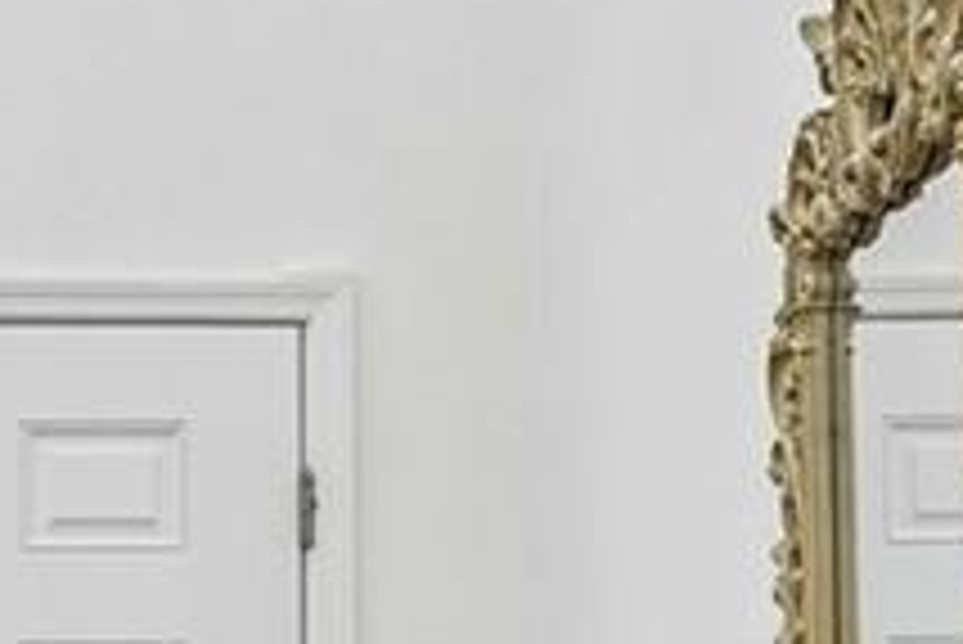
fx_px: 3801
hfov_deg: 13.8
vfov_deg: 9.1
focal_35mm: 142
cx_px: -342
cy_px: 1288
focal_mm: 19
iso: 400
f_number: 8
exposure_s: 1/13
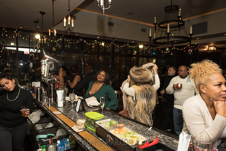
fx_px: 151
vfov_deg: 53.2
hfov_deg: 73.7
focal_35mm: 24
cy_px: 76
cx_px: 113
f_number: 4.5
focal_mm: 24
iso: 2000
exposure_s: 1/250
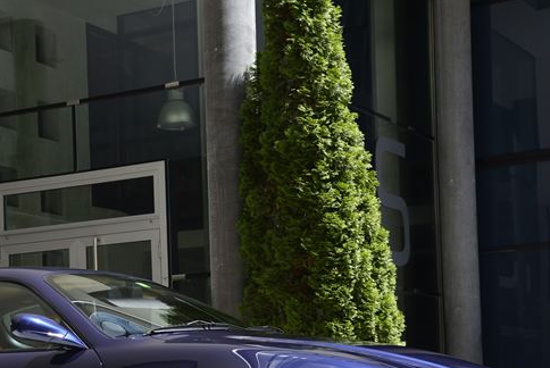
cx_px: 124
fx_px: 1392
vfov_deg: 14.9
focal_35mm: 91
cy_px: 343
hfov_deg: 22.1
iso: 450
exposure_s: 1/800
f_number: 6.3
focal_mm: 46
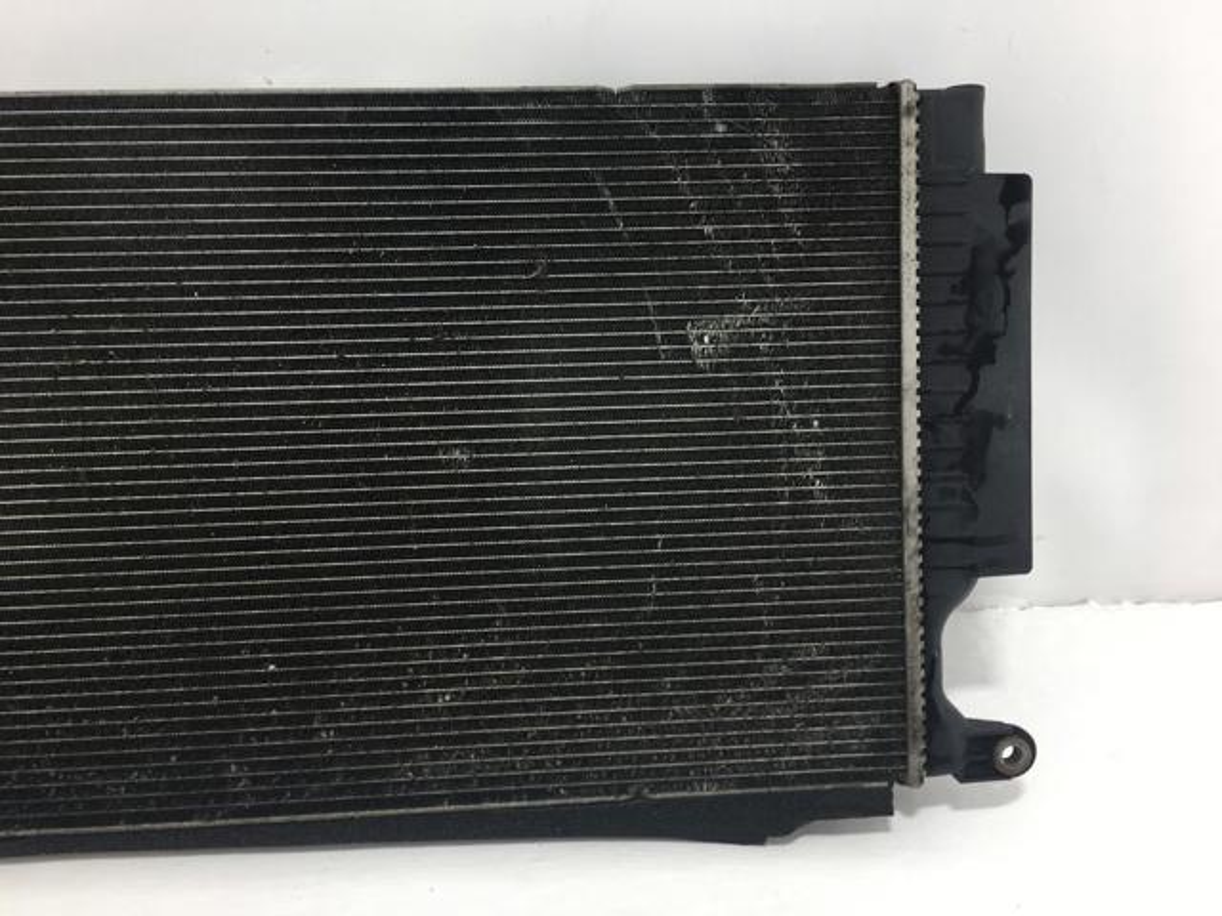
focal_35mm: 29
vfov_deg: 48.2
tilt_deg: -28.7
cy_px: 458
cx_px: 611
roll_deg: -1.6
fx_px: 1024
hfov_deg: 61.7
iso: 25
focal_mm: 4.15
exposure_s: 1/100
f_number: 2.2
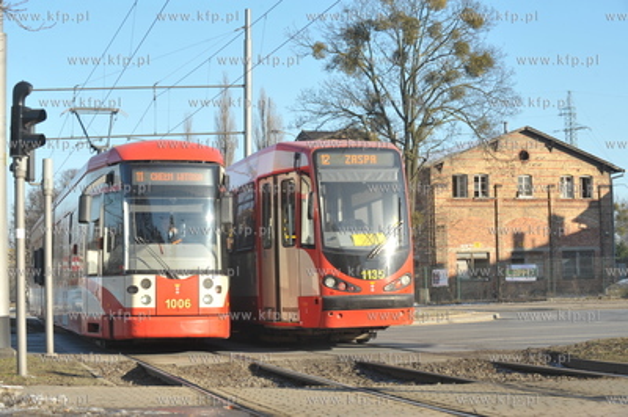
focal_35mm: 70
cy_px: 208
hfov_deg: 28.9
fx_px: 1220
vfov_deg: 19.4
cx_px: 314
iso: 400
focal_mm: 70
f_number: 9
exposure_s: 1/500
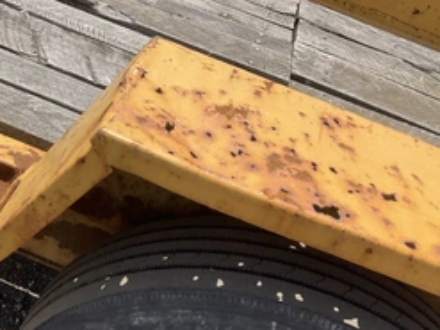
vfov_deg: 30.7
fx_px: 597
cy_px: 205
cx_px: 110
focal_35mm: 47
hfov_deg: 39.4
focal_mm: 3
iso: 25
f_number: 1.8
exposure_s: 1/1279
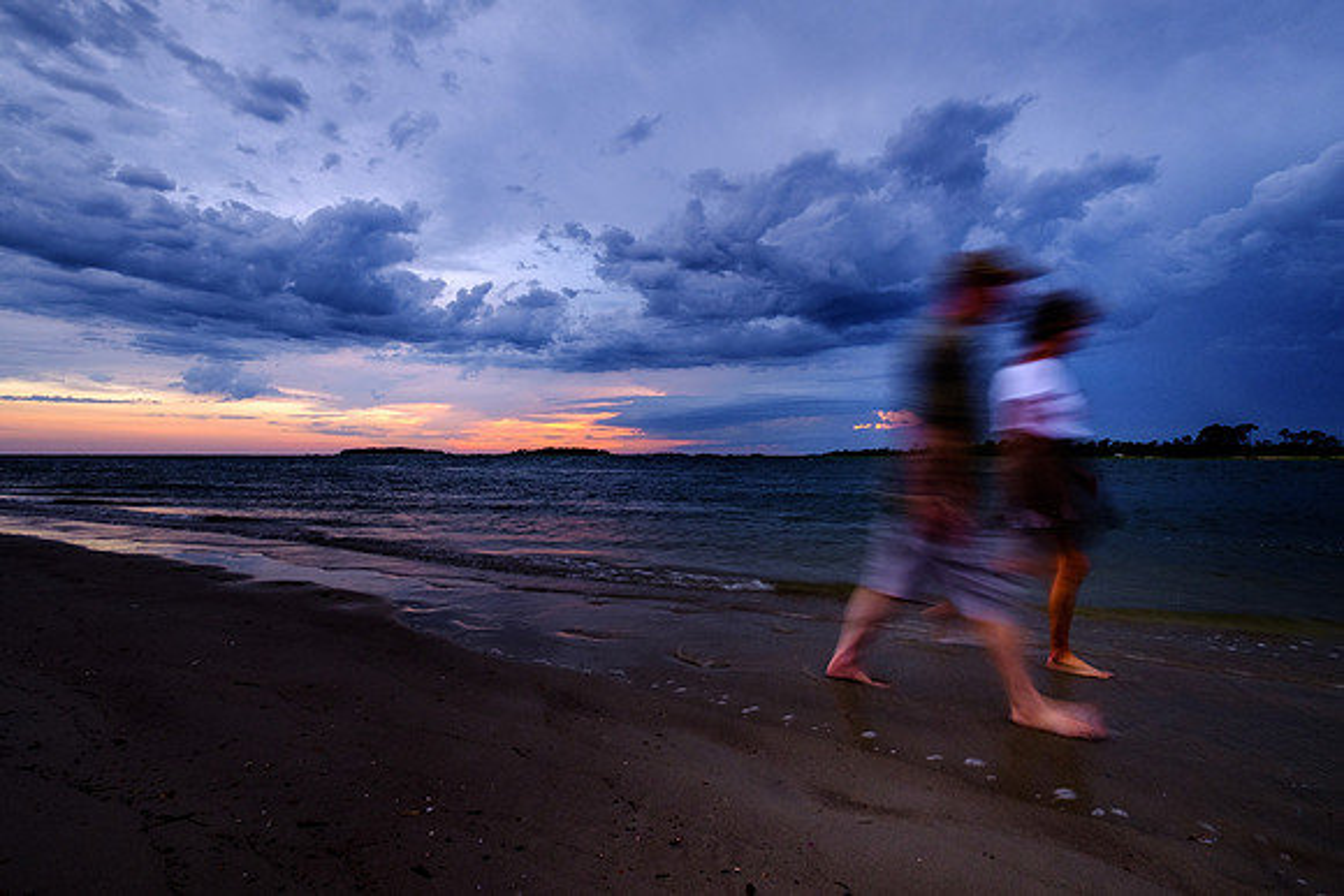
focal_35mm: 16
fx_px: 596
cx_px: 646
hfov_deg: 96.8
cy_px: 450
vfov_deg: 73.9
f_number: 8
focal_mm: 10
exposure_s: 1/6
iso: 400
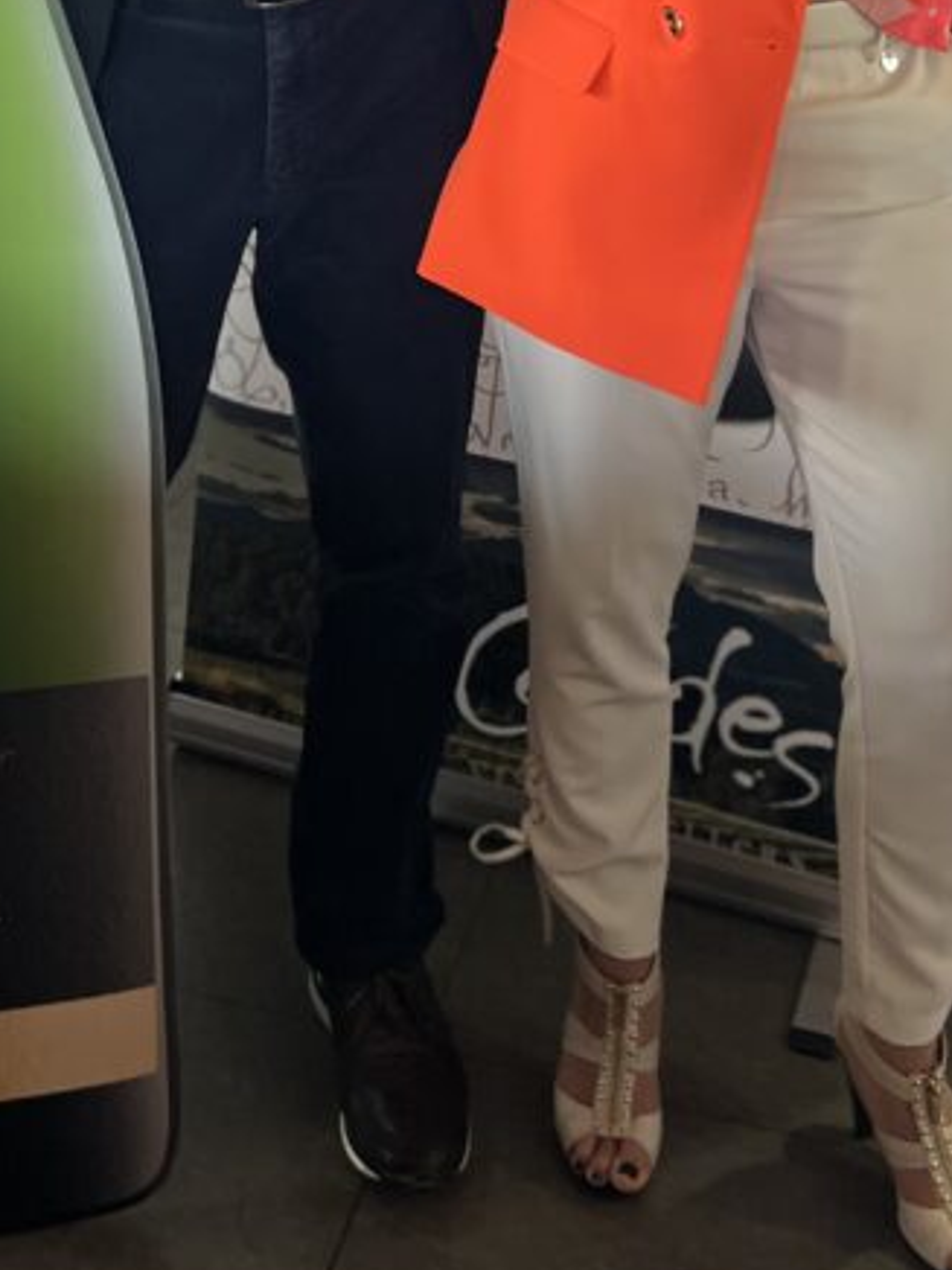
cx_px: 323
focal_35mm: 61
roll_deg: -0.6
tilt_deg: -12.8
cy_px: -38
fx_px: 2237
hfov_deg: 23.9
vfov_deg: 29.3
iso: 200
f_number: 1.5
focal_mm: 5.7
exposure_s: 1/50
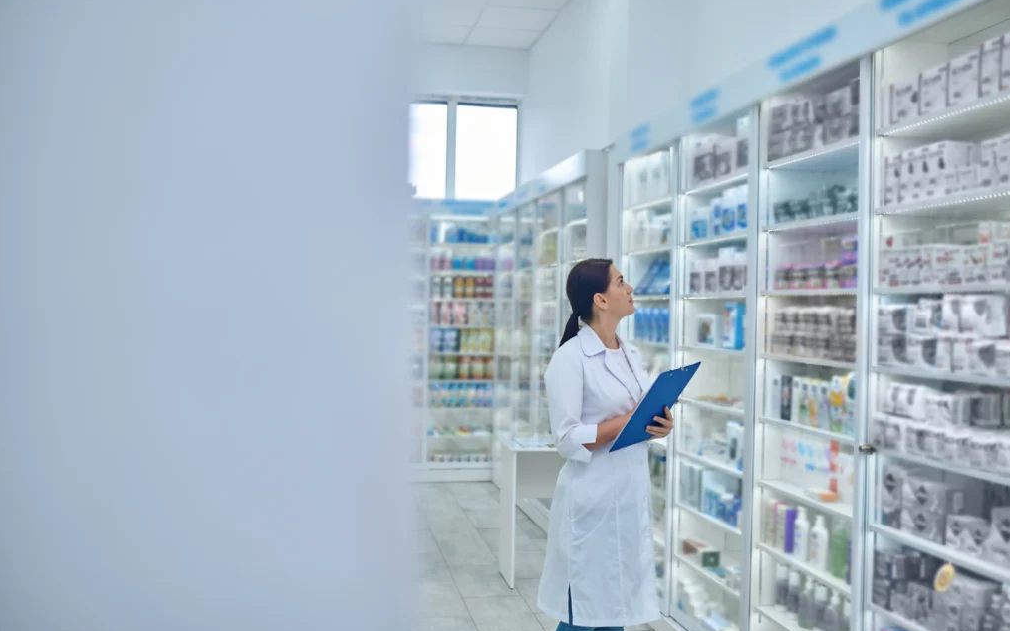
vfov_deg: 35.3
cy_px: 296
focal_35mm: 36
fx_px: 991
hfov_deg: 54.0
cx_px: 507
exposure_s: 1/160
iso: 160
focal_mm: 35
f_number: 2.5
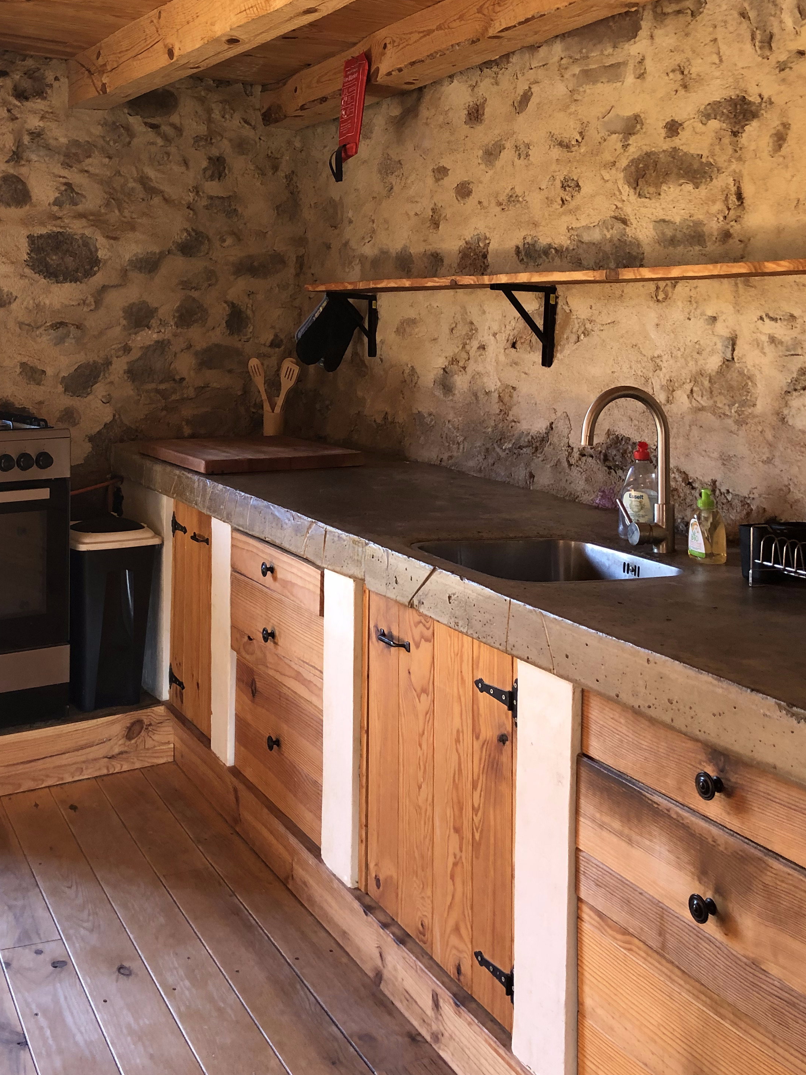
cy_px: 336
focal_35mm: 39
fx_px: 1211
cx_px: 263
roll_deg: +1.3
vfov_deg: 46.9
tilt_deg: +0.0
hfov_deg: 36.4
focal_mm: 3.99
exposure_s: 1/15
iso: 50
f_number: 1.8
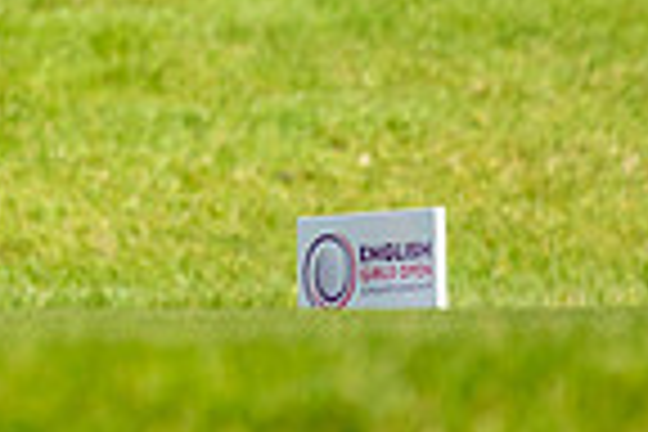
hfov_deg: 1.7
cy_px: -412
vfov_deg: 1.1
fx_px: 21742
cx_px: -342
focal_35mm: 1208
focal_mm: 300
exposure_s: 1/1250
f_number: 5.6
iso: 200
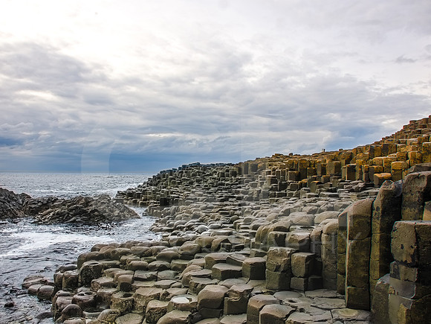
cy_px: 159
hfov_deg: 59.9
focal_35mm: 30
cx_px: 211
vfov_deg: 46.8
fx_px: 374
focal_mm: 18
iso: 500
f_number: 18
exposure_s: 1/200
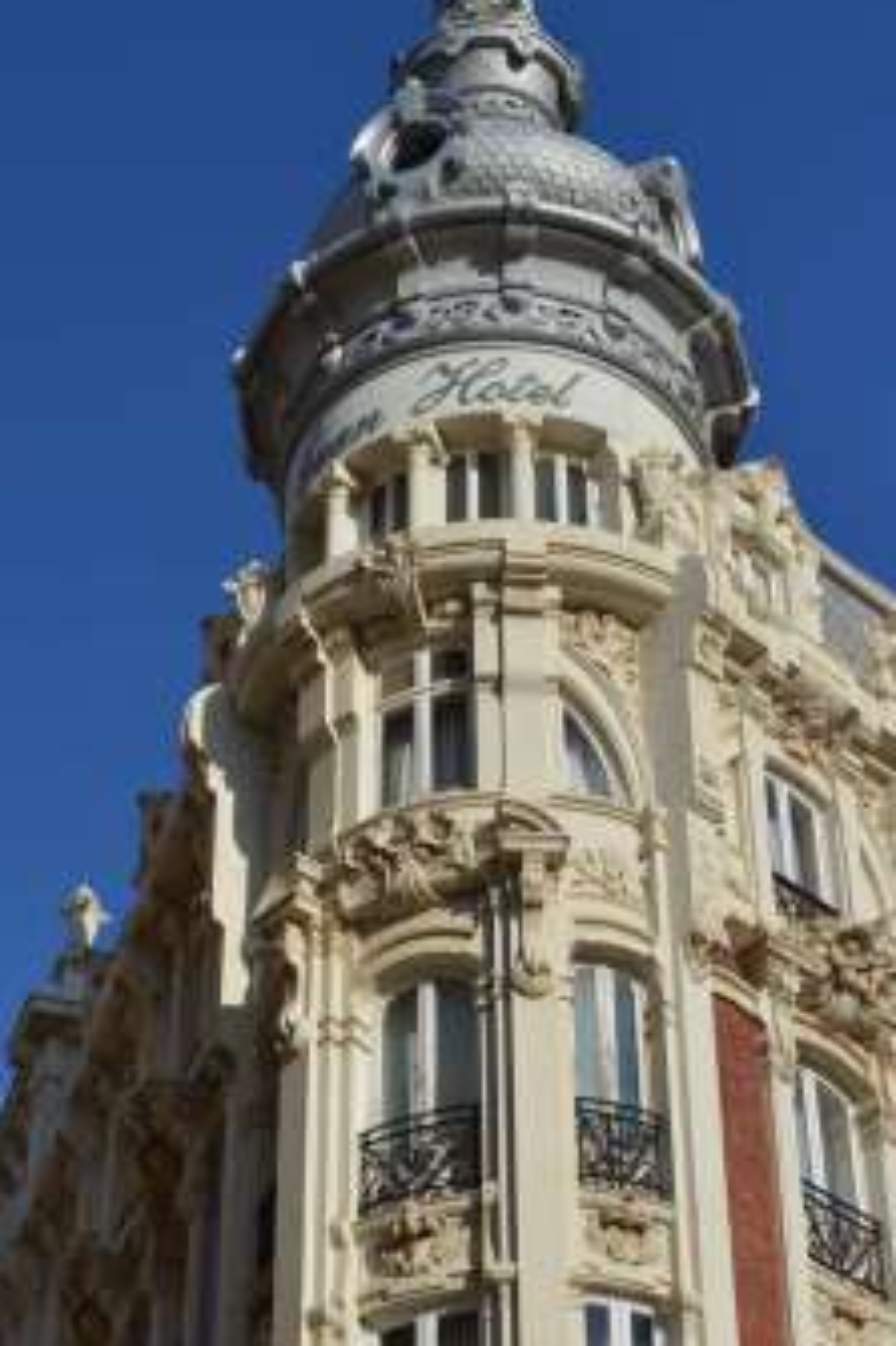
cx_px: 446
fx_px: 3214
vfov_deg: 23.6
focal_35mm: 86
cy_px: 856
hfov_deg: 15.9
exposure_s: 1/500
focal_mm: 48
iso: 125
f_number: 5.6
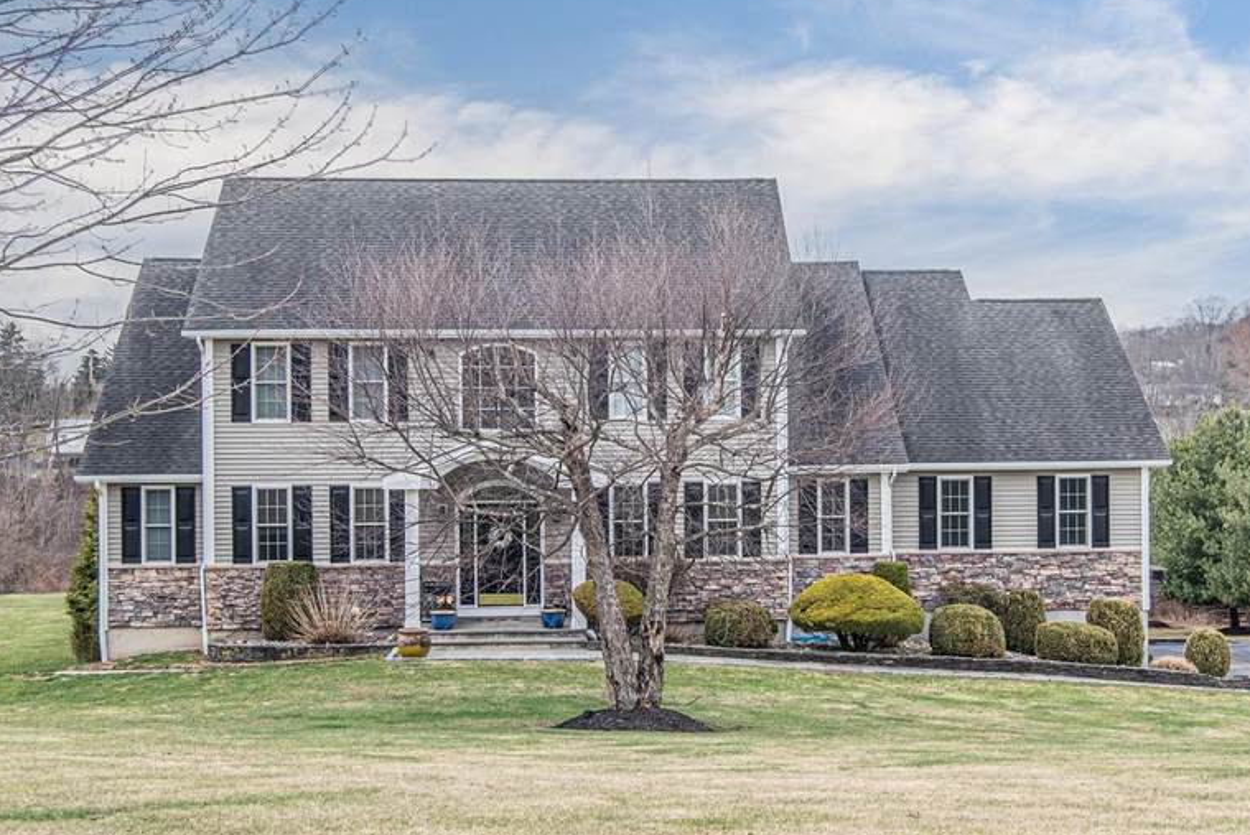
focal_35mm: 59
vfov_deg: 23.0
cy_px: 415
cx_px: 748
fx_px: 2050
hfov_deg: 33.8
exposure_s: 1/250
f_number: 11
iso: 320
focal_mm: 35
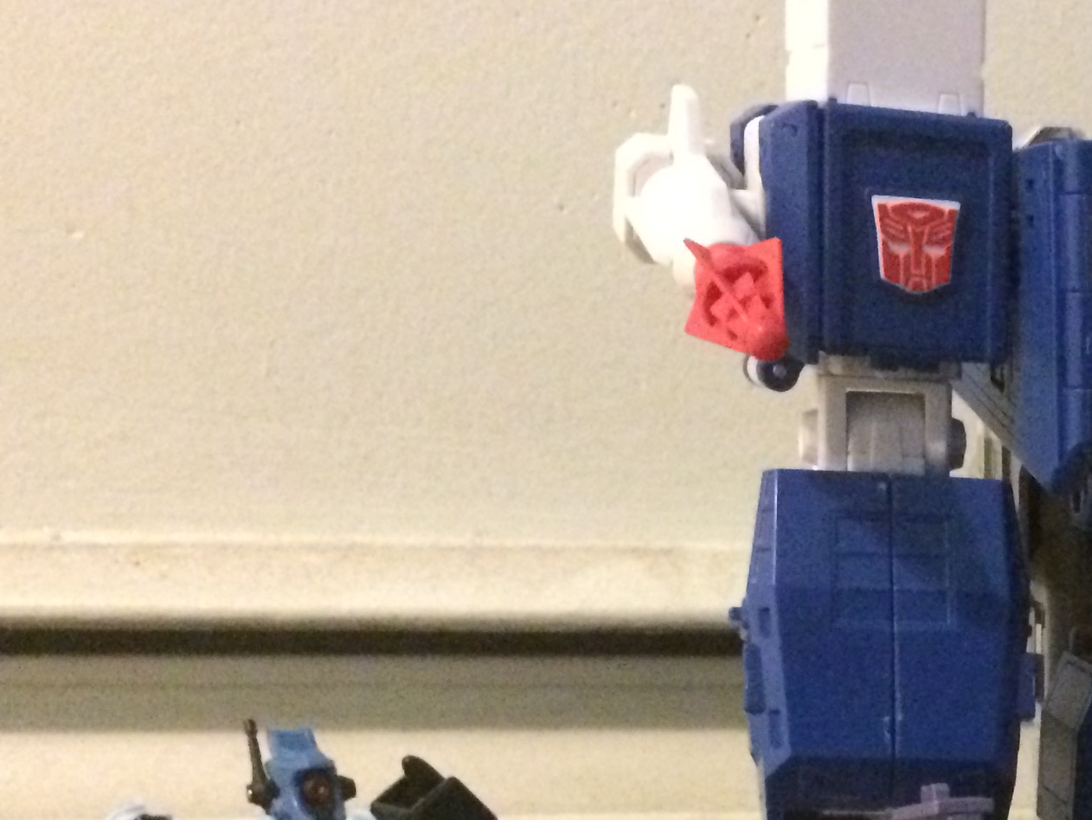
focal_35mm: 75
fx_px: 2366
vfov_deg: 18.5
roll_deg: +1.7
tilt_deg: -14.9
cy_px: 1003
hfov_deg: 23.7
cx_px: 1312
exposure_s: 1/15
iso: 1000
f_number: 2.2
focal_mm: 4.15
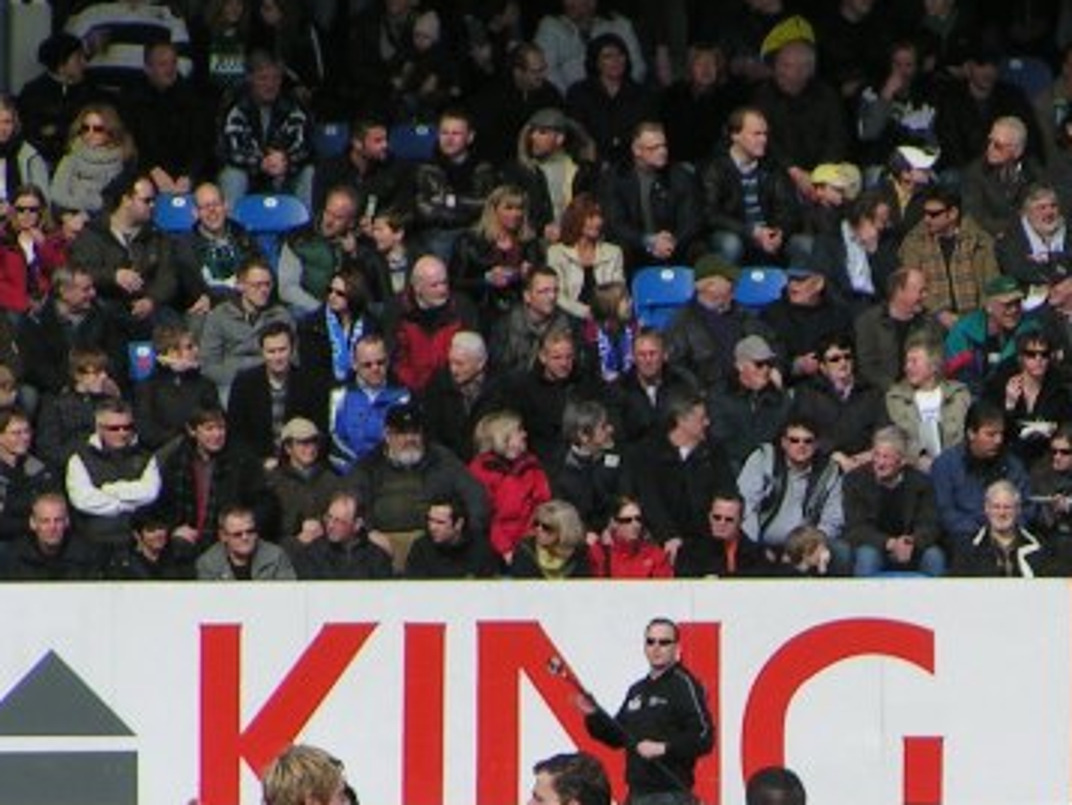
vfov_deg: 2.6
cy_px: 769
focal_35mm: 578
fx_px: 17912
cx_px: 886
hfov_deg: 3.4
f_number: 5.6
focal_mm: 39.6
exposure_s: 1/640
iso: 50
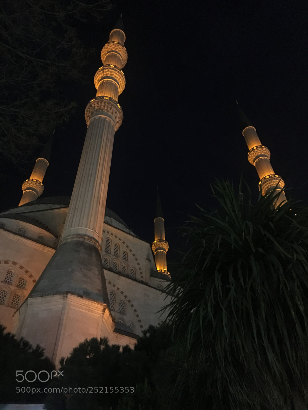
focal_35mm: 29
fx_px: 344
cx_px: 154
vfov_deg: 61.7
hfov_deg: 48.2
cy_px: 205
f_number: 2.2
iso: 640
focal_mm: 4.15
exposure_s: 1/17
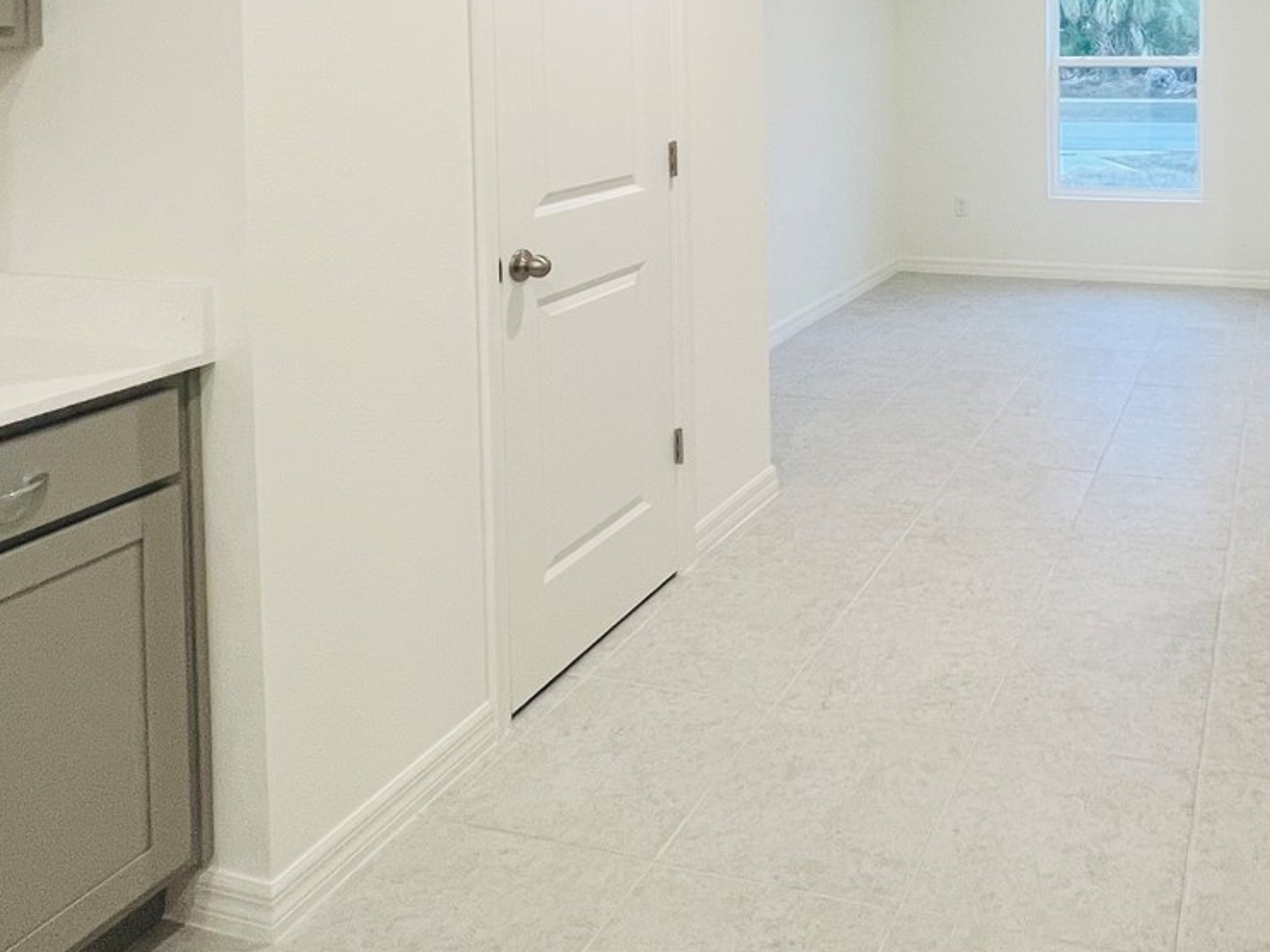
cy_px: 73
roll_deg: +0.9
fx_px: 1027
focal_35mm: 28
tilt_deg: -2.4
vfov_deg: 44.6
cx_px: 1036
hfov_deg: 58.1
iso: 160
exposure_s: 1/120
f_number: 1.8
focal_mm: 1.57
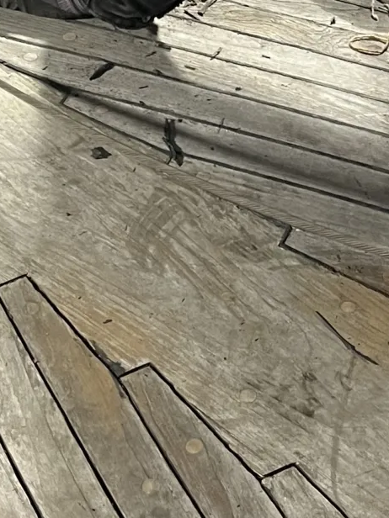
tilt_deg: -33.9
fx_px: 1618
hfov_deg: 13.7
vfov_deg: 17.8
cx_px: 294
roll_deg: +0.5
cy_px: 0
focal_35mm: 108
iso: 200
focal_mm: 5.1
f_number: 1.6
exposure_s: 1/60
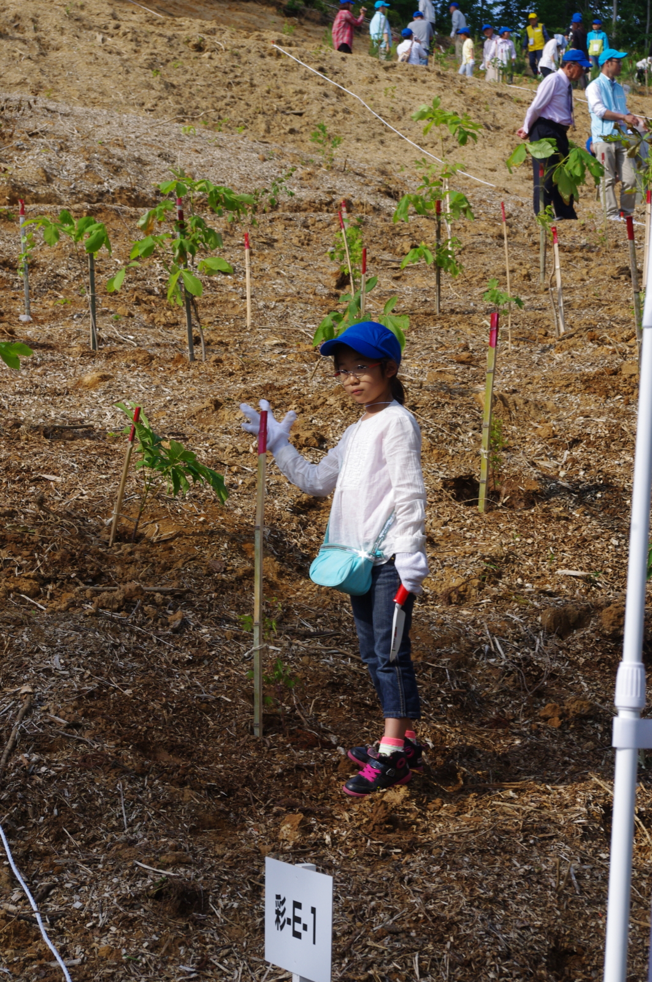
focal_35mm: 82
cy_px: 491
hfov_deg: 16.6
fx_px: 2233
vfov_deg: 24.8
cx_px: 326
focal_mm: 55
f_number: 11
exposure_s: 1/200
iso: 400
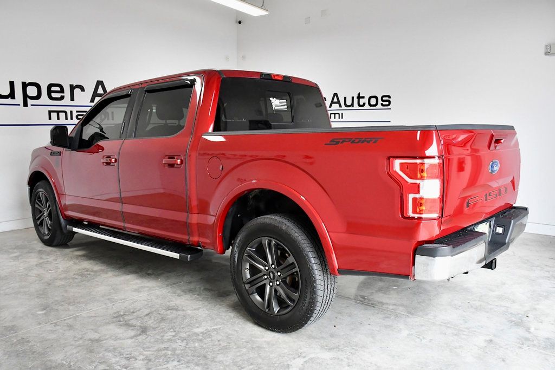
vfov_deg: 43.6
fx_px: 463
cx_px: 278
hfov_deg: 61.9
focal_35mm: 30
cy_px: 185
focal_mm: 20
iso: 2500
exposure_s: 1/800
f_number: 5.6
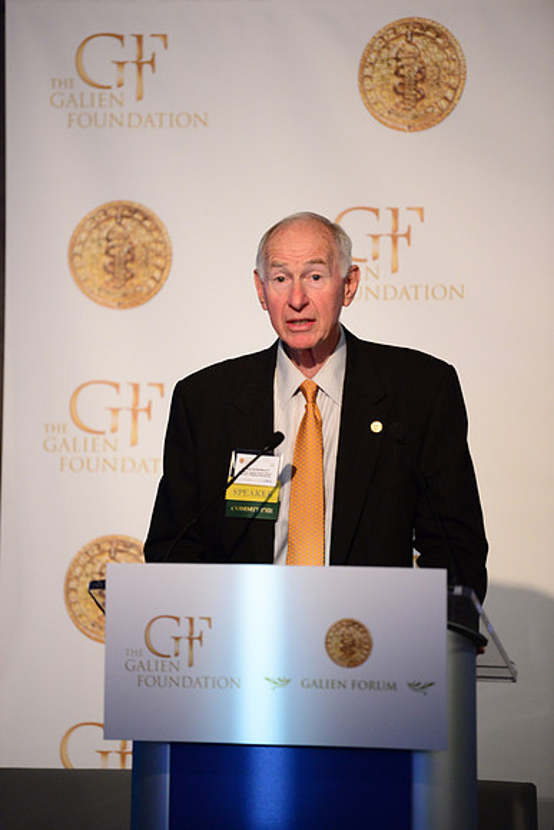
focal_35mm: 200
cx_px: 277
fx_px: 4614
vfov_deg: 10.3
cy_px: 415
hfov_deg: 6.9
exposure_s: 1/400
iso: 3200
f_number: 2.8
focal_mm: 200
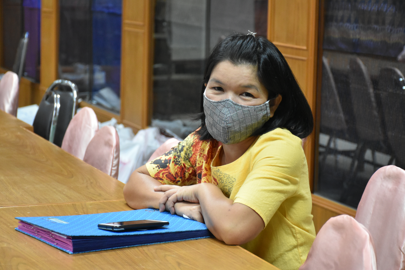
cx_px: 202
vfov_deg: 13.0
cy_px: 135
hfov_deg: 19.5
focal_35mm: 105
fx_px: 1181
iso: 3200
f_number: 5
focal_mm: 70
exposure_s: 1/100
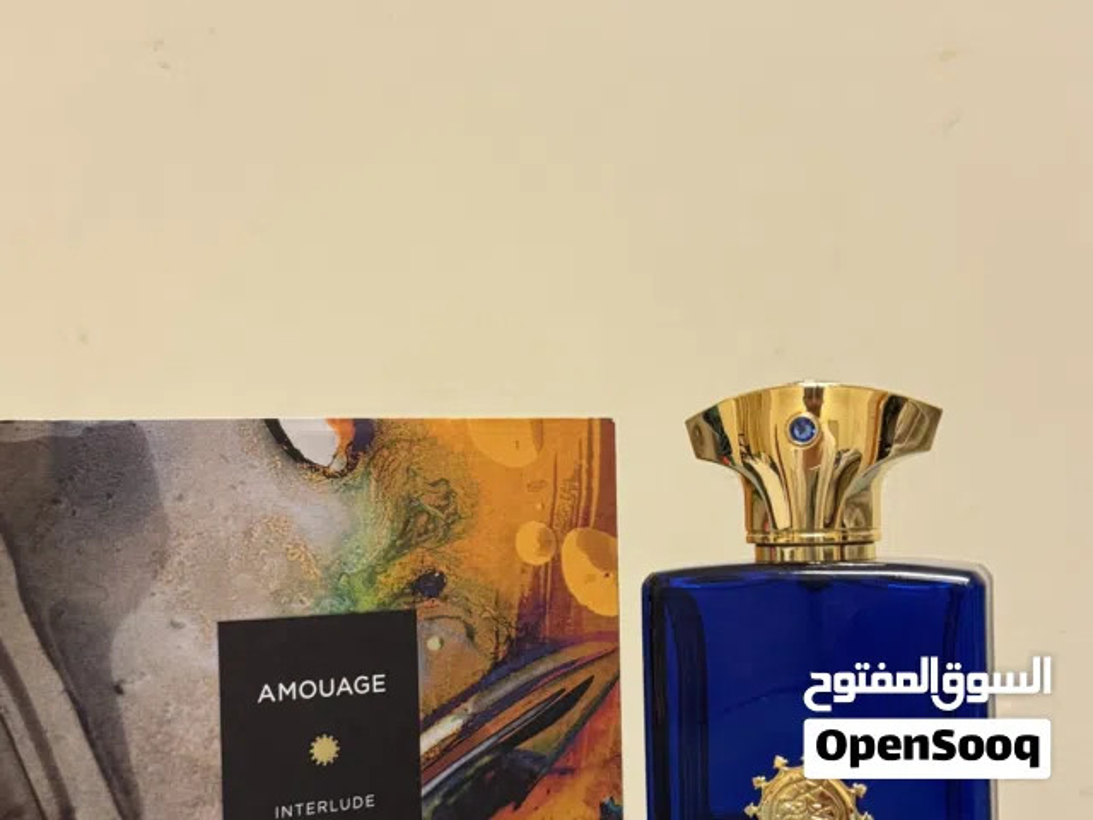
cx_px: 546
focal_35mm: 24
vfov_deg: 56.8
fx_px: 758
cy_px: 410
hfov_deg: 71.6
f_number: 1.78
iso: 320
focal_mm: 6.76
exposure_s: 1/50
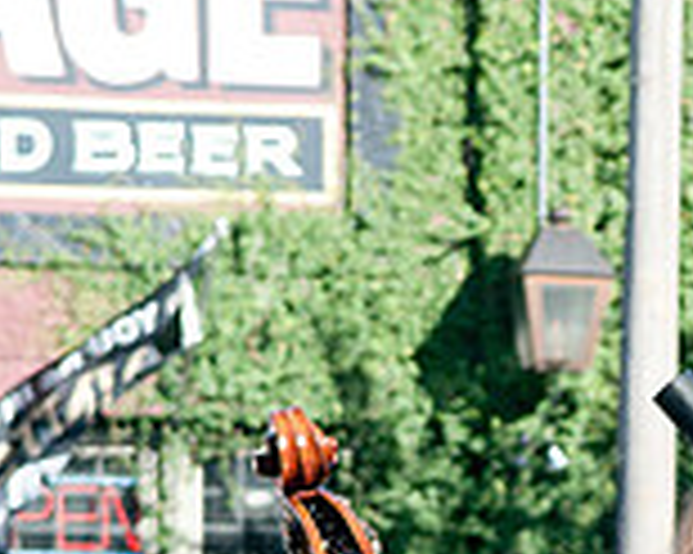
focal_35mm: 201
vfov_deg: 7.6
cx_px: 783
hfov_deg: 9.5
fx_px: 4120
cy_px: 682
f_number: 4.5
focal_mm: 38
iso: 250
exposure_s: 1/800
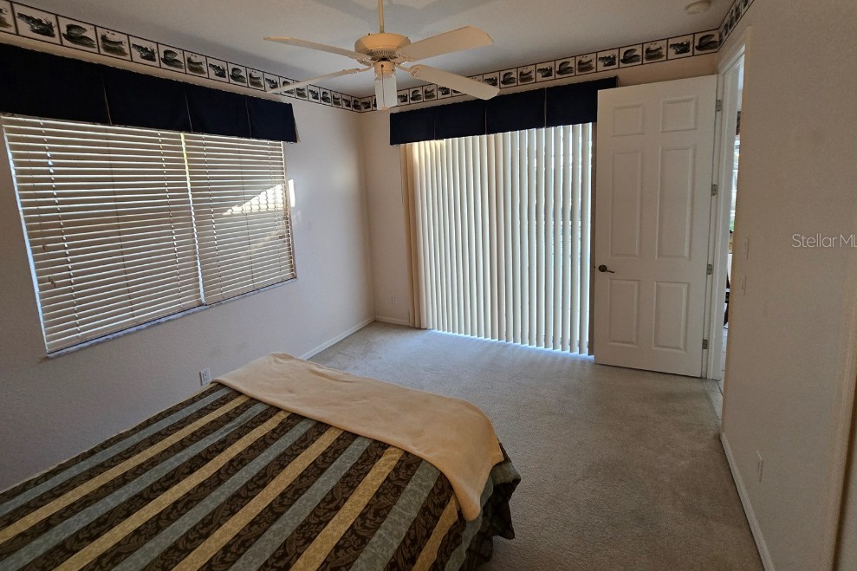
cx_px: 430
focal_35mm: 14
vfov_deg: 80.6
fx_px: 333
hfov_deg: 104.3
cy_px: 240
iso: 200
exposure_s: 1/60
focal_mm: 2.2
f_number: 2.2
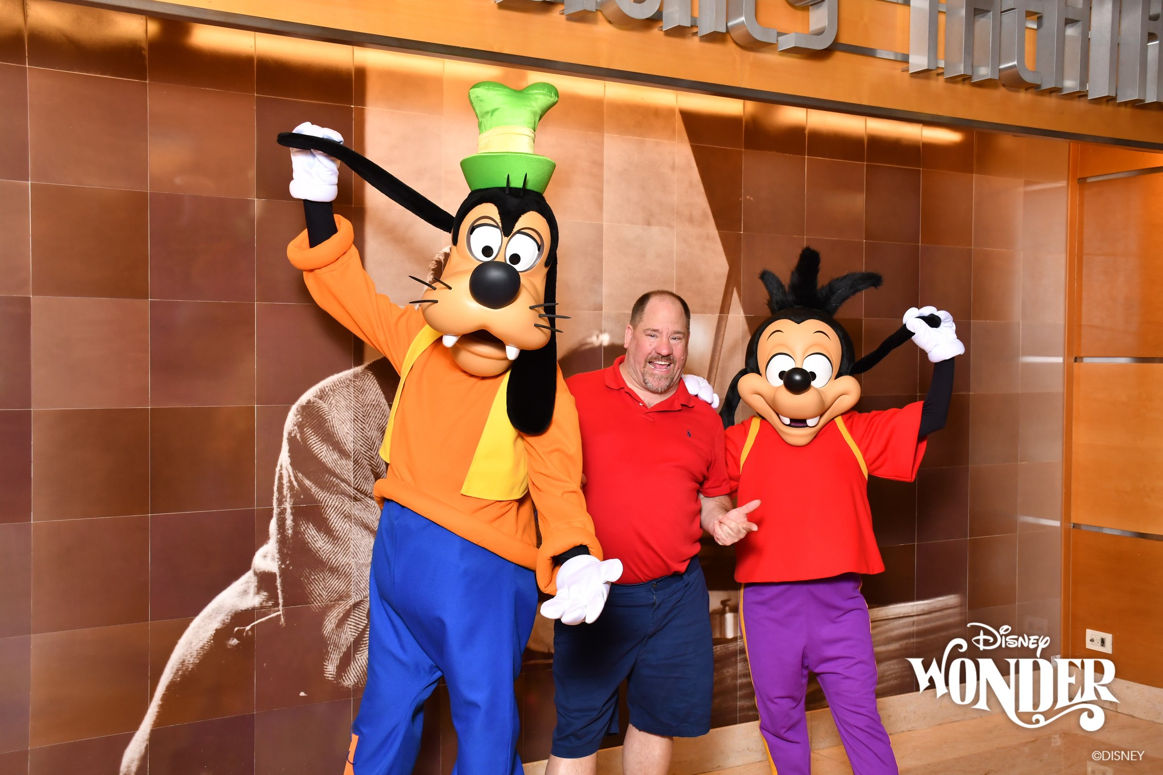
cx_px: 582
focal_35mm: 39
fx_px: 1260
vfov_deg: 34.2
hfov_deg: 49.6
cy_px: 388
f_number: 5.6
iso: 640
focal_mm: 26
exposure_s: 1/125
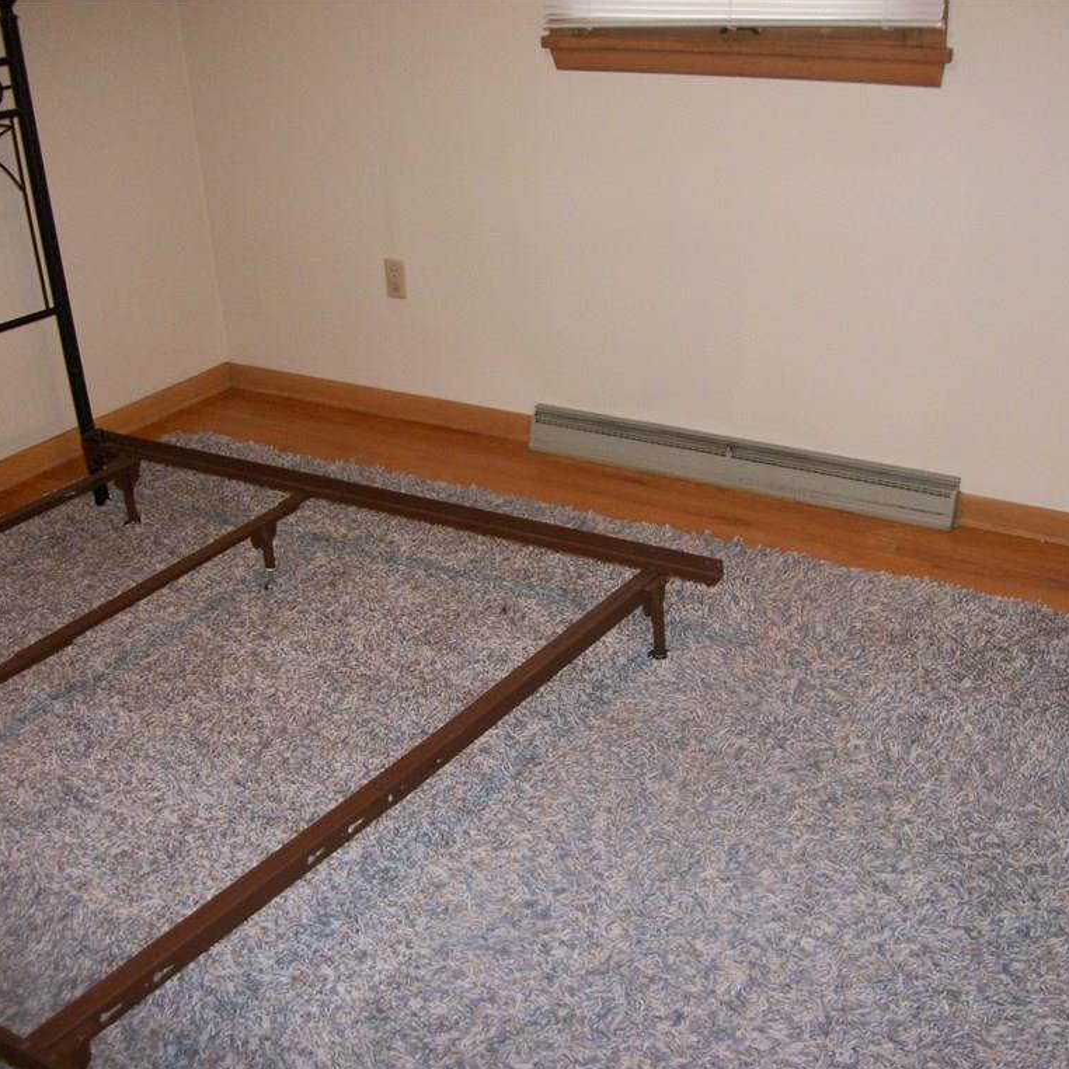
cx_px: 579
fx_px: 1328
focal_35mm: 38
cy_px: 534
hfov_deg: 43.8
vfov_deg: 43.9
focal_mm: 5.7
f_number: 2.9
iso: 160
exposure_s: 1/30
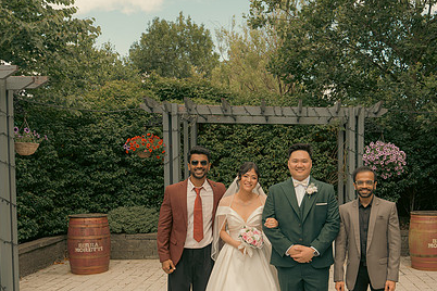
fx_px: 473
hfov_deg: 48.9
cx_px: 284
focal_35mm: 39
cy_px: 198
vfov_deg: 33.8
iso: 125
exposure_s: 1/160
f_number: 5.6
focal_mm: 27
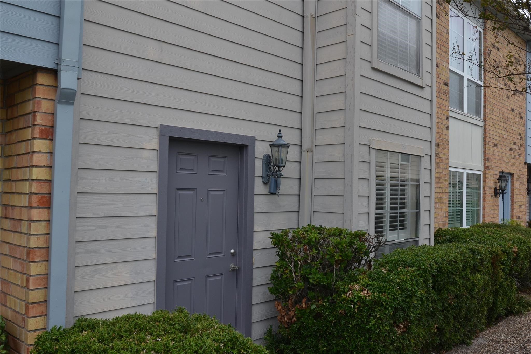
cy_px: 177
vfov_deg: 43.6
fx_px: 442
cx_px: 266
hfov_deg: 61.9
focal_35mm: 30
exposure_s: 1/125
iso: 200
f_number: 5.6
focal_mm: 20
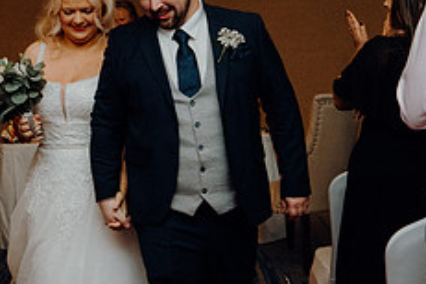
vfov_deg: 17.5
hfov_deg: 25.8
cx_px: 131
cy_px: 167
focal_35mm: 78
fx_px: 923
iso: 2500
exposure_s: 1/160
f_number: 3.5
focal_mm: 31
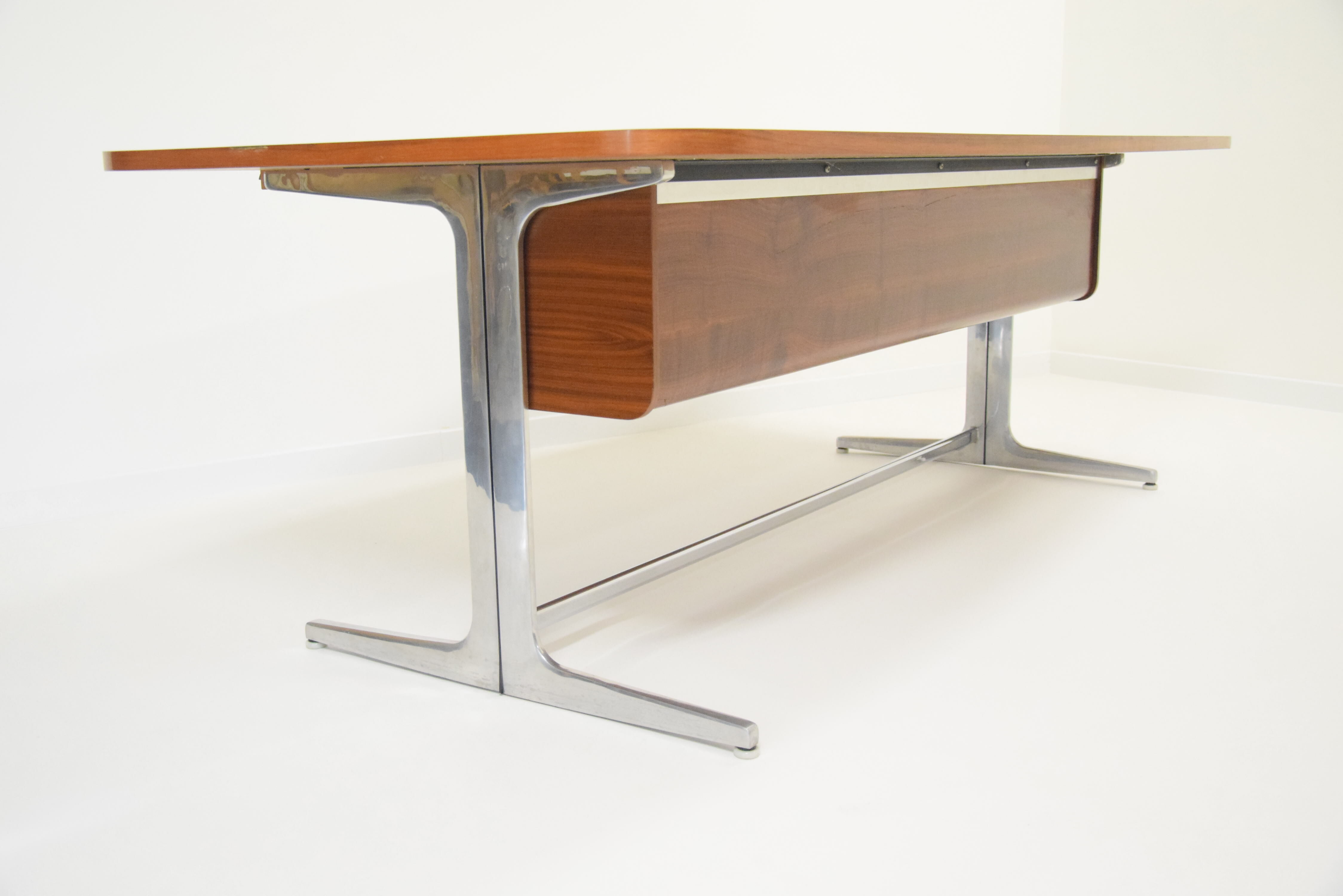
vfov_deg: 35.5
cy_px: 448
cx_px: 672
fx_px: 1399
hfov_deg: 51.3
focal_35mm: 38
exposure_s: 1/60
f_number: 4
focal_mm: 25
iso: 4000
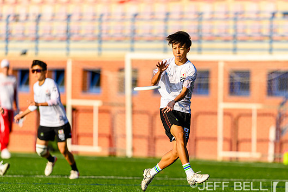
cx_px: 196
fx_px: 4432
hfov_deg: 3.7
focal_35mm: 554
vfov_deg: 2.5
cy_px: 131
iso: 100
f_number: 3.2
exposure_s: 1/1600
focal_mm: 400
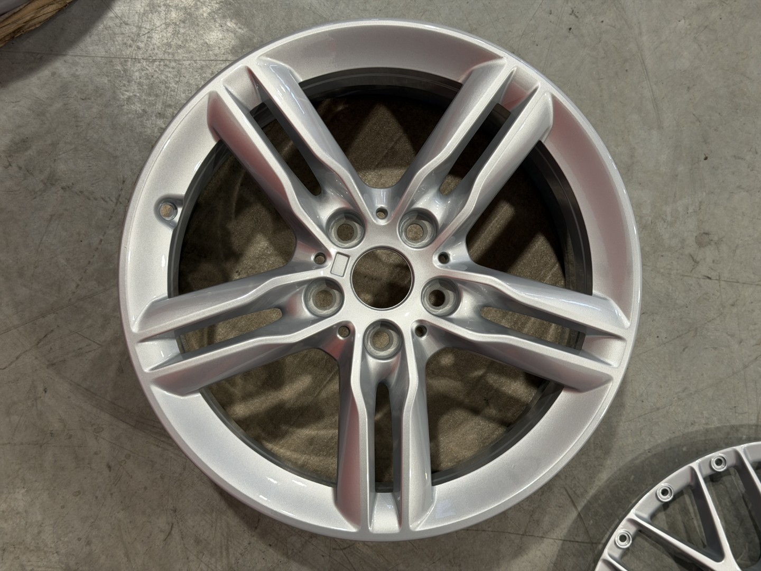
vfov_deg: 30.3
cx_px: 380
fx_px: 1055
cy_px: 286
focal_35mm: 48
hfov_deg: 39.7
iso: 64
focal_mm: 6.76
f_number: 1.78
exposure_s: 1/50
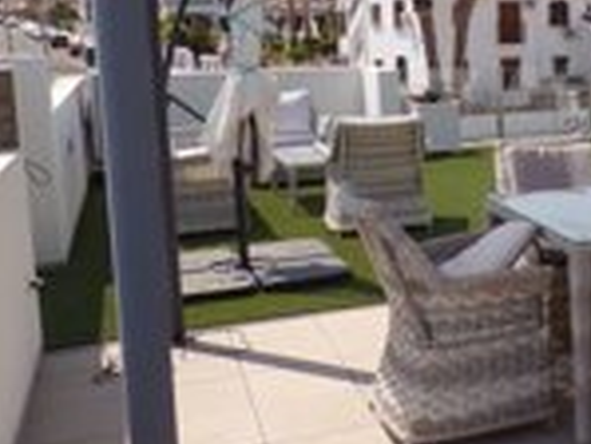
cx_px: 643
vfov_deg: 25.1
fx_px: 991
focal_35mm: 58
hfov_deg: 30.0
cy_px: 135
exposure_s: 1/400
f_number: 5.8
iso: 80
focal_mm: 4.3
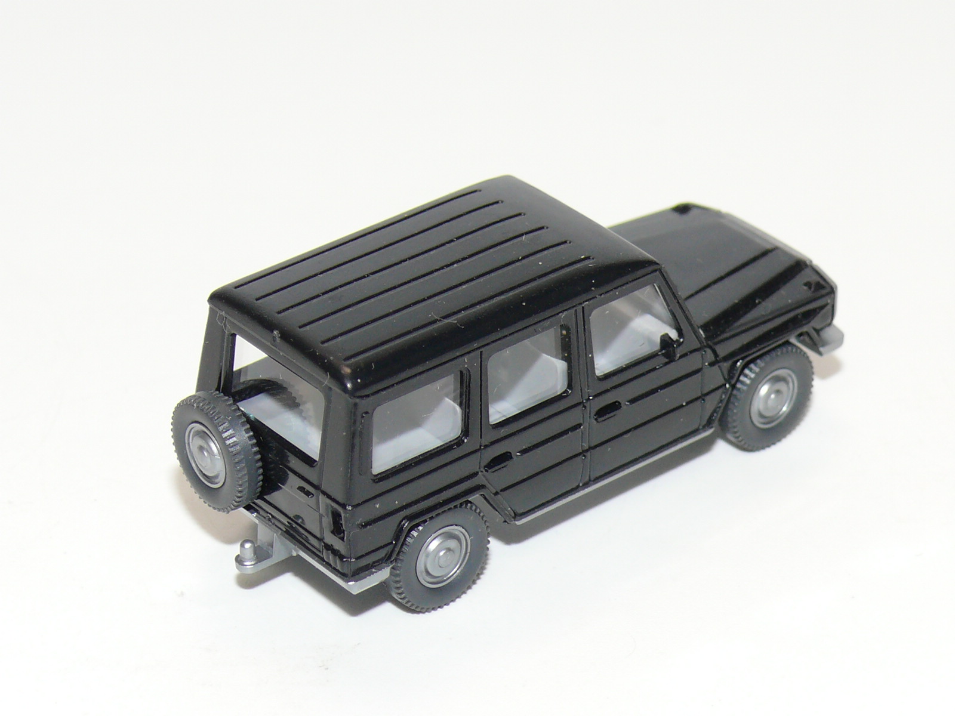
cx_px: 478
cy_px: 358
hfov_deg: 14.6
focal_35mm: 135
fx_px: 3724
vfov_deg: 11.0
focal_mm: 16.2
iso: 100
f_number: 4
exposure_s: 1/30
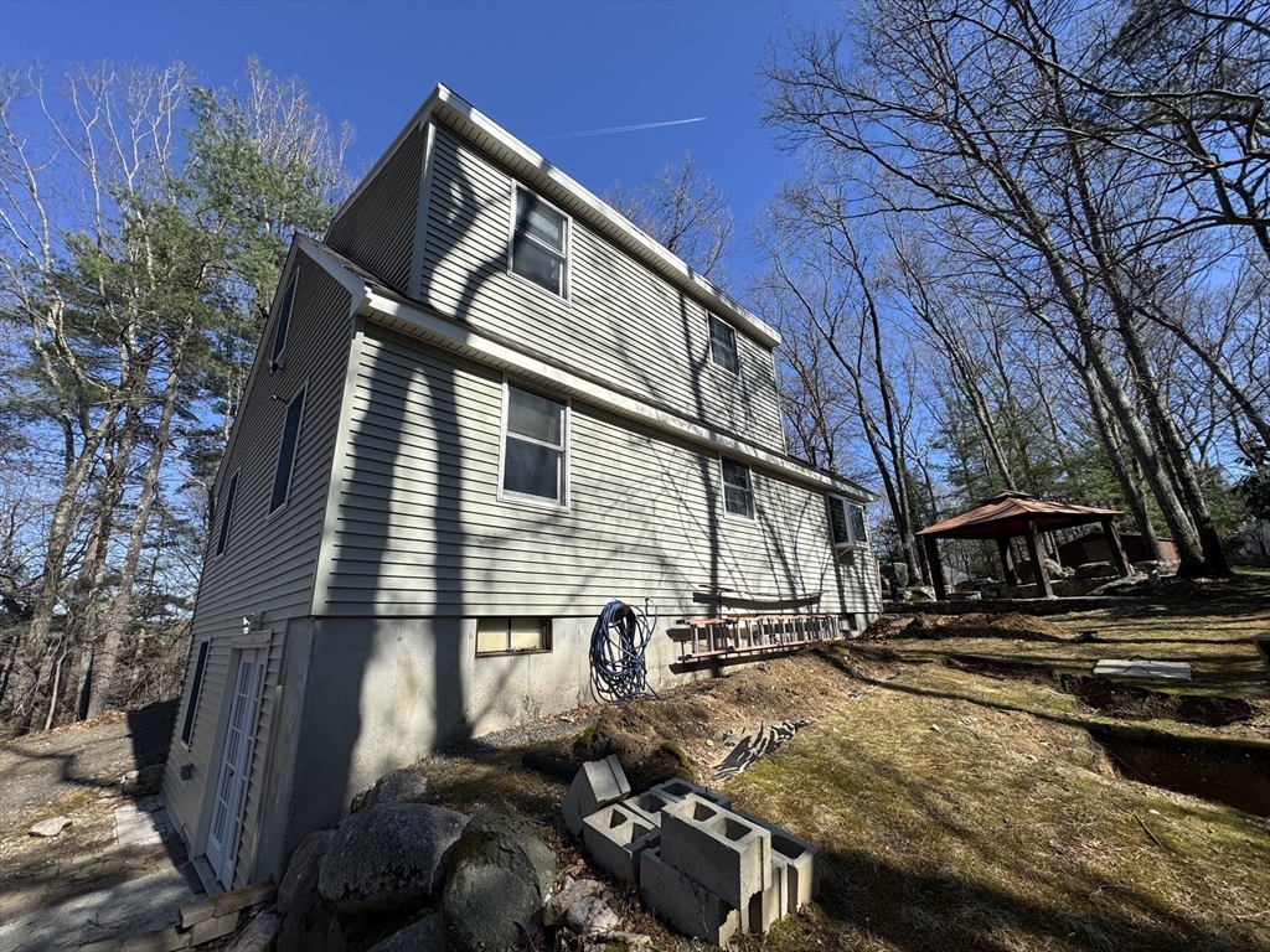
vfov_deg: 85.7
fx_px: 514
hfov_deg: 102.1
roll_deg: +2.7
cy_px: 476
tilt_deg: +16.4
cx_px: 635
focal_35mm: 14
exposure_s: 1/2028
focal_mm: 2.22
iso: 50
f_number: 2.2
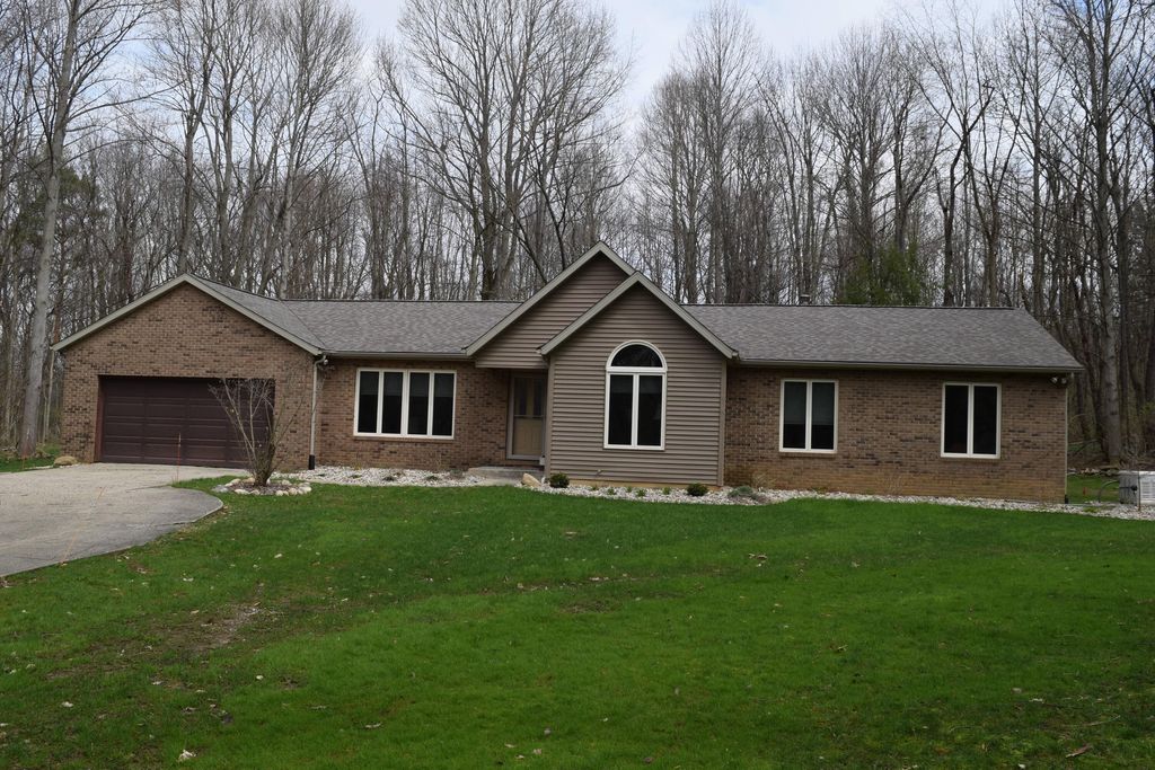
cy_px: 385
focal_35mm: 30
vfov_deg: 43.6
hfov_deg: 61.9
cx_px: 578
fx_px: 963
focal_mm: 20
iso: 200
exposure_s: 1/320
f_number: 9
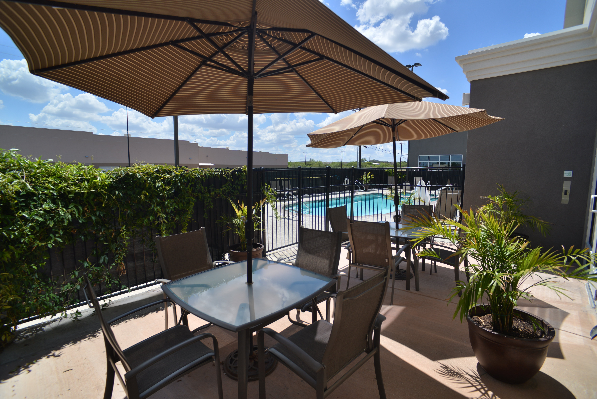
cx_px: 298
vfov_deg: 70.5
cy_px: 200
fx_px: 282
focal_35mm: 17
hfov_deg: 93.3
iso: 200
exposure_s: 1/1600
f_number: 6.3
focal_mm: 17
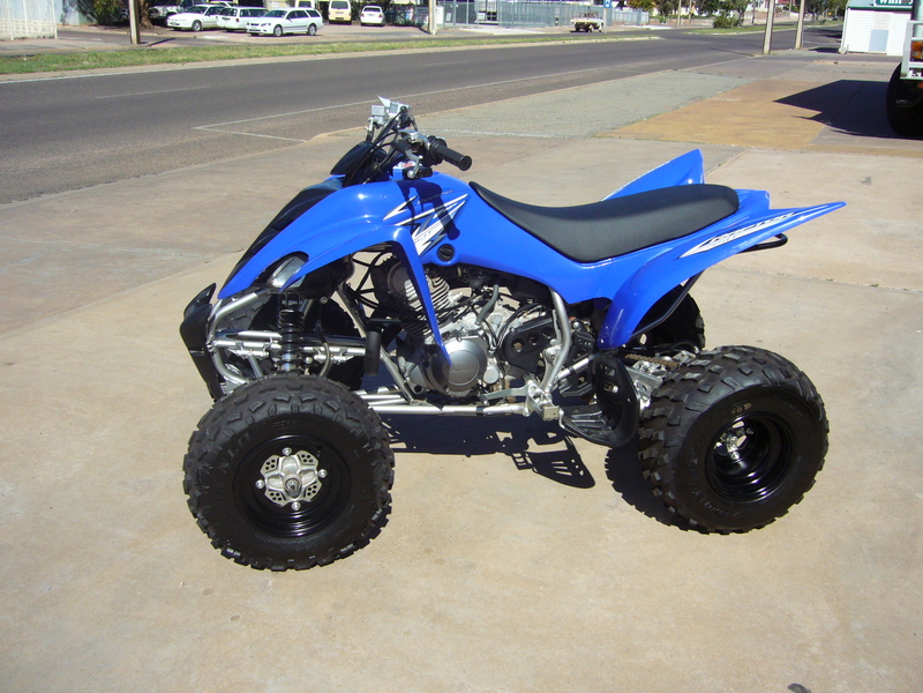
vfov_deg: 40.7
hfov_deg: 52.6
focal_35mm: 35
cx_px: 462
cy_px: 346
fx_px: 933
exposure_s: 1/640
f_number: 5.6
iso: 100
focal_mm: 5.8
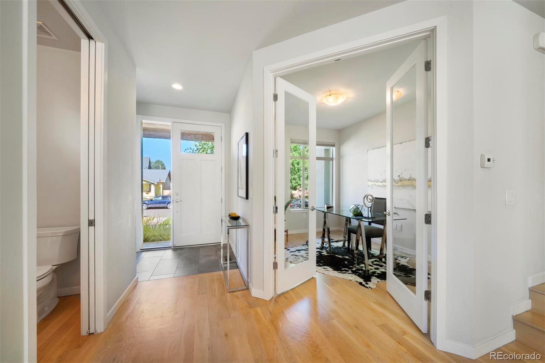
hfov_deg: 108.3
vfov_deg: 85.4
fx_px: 197
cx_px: 272
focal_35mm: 13
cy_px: 182
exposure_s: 1/6
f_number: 13
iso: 400
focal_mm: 13
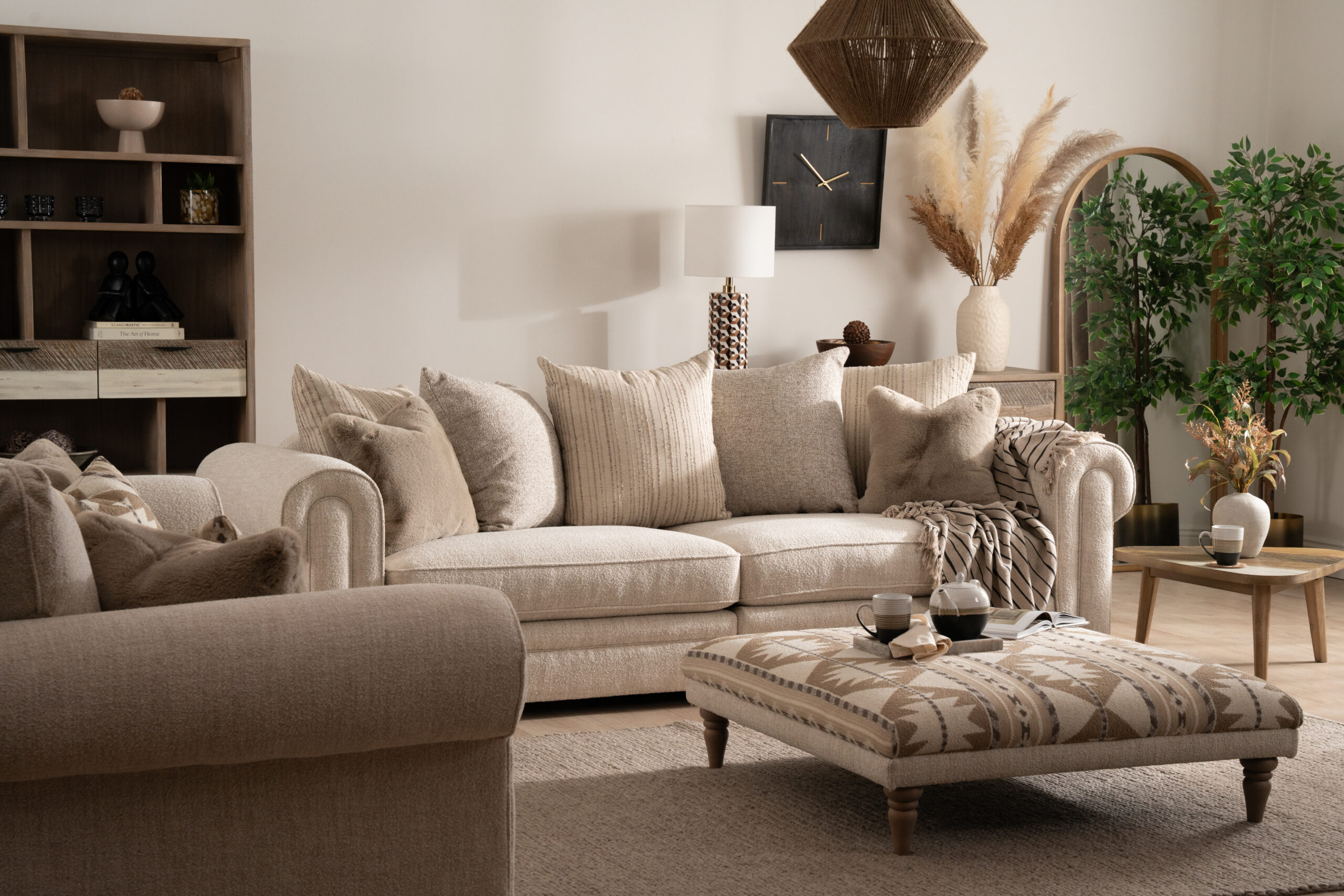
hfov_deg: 28.8
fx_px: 2614
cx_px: 672
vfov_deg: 19.5
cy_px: 448
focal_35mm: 70
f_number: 10
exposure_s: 1/60
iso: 1000
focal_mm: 70
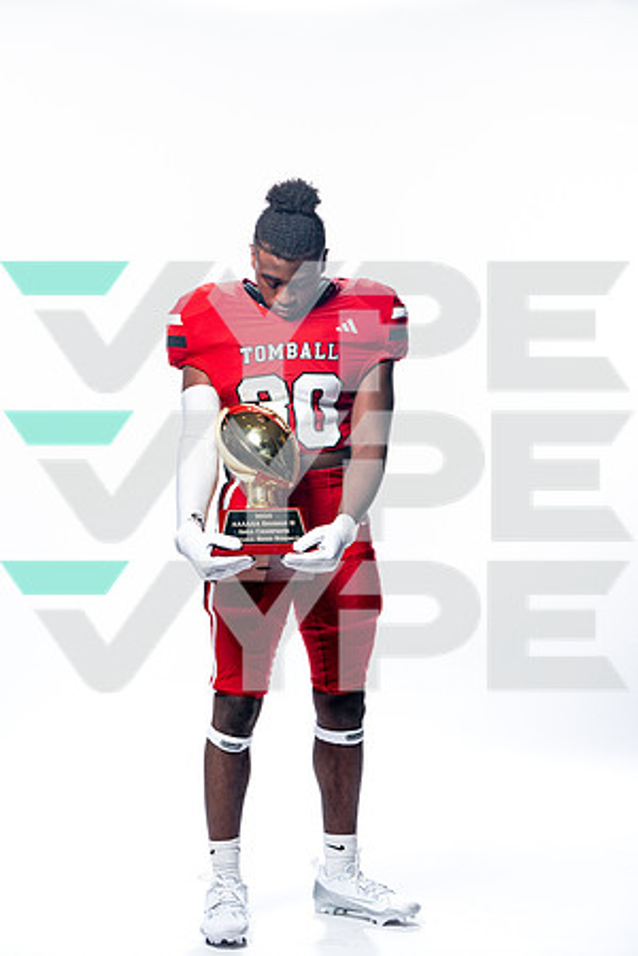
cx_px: 319
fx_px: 2339
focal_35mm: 88
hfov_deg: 15.5
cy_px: 478
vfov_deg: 23.1
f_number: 5.6
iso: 100
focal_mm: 88
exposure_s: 1/250
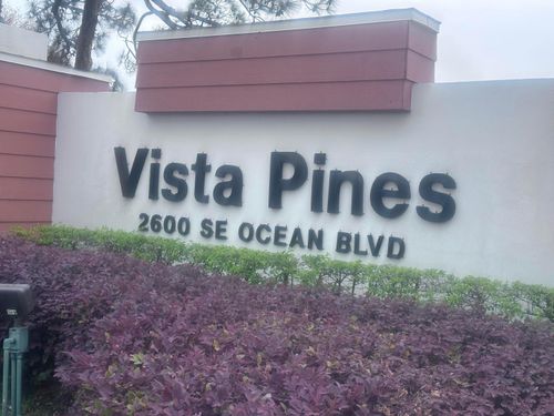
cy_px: 208
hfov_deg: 39.7
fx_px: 768
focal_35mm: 48
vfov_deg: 30.3
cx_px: 277
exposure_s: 1/458
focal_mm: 6.86
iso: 64
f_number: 1.78
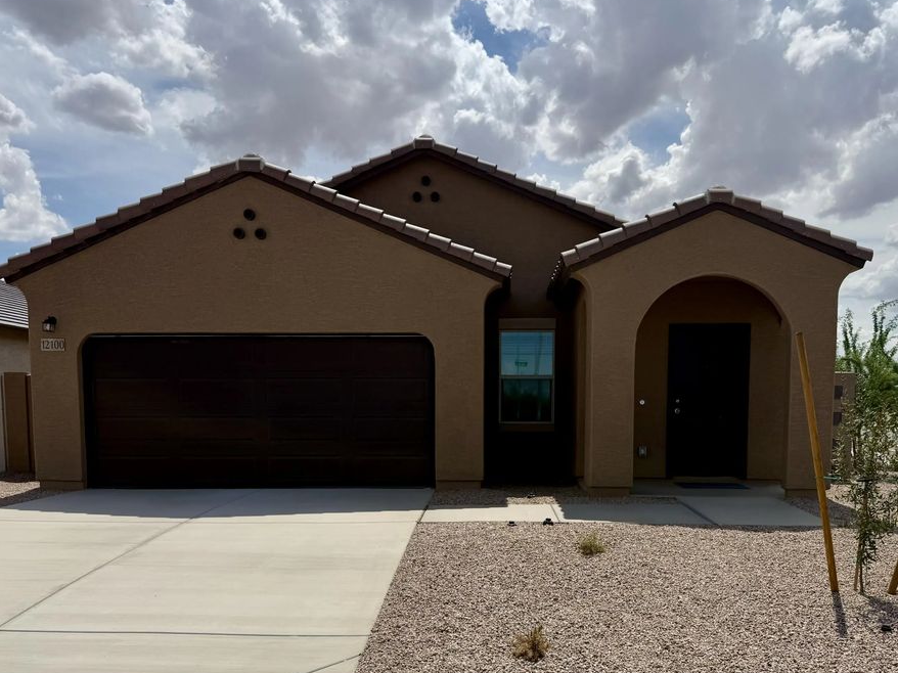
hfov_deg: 63.4
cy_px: 345
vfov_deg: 49.7
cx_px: 473
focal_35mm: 28
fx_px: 726
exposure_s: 1/9091
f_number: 1.78
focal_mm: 6.76
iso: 80
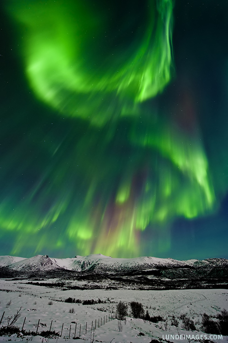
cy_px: 172
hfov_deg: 77.2
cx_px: 114
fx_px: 143
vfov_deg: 100.4
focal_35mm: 15
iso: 1600
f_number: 3.5
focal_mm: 15
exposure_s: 5
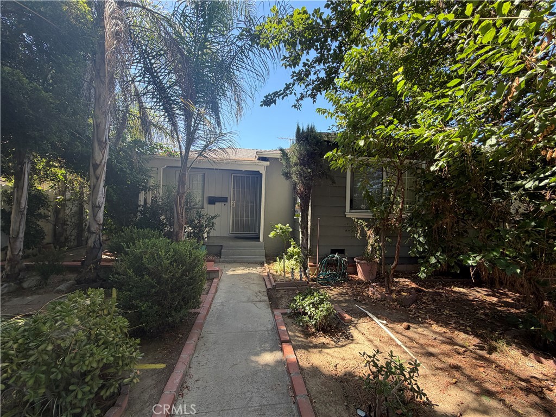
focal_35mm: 14
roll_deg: -1.7
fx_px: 225
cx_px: 278
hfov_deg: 102.1
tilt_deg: +0.8
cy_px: 208
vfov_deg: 85.7
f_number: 2.2
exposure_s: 1/151
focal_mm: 2.22
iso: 50
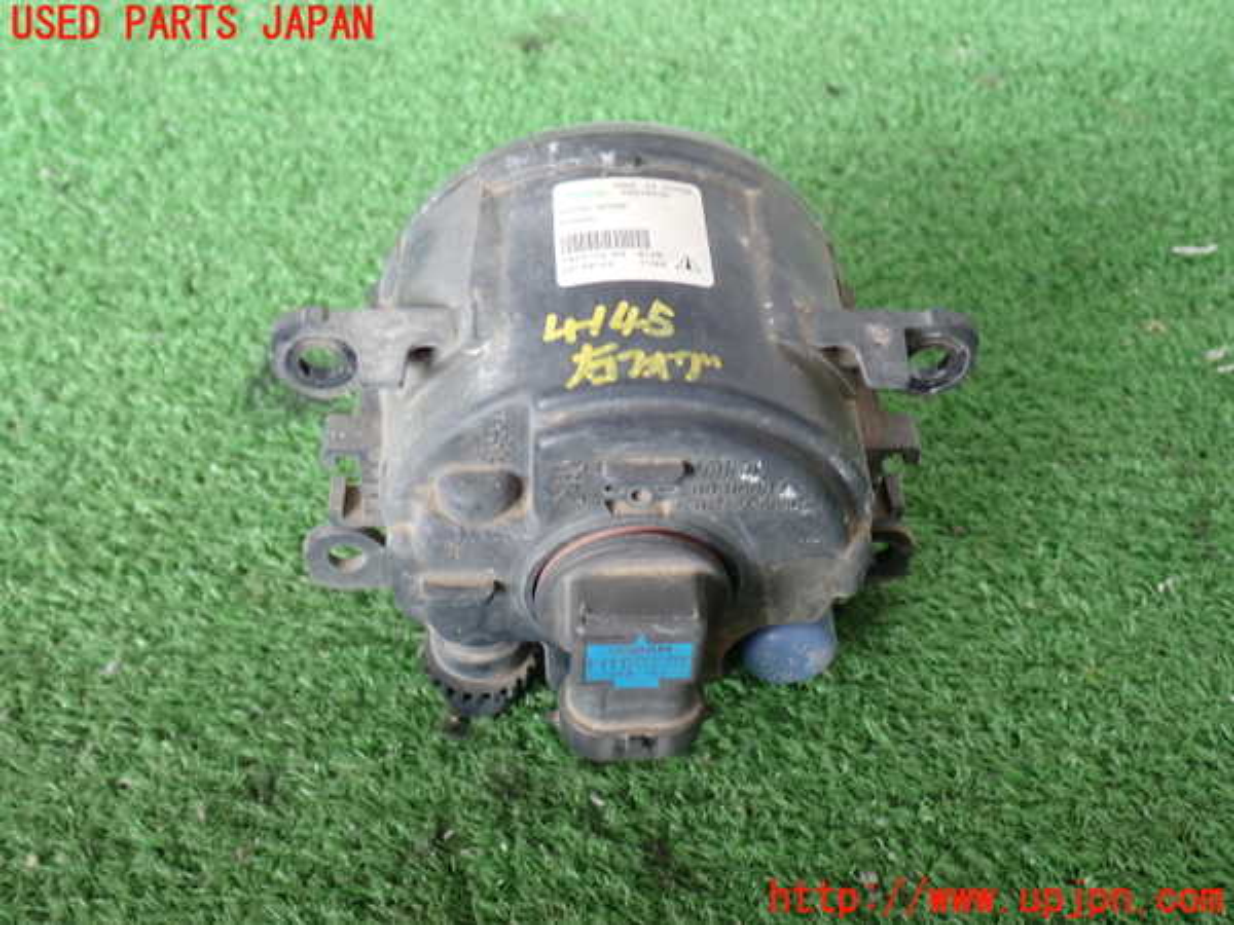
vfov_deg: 35.1
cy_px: 462
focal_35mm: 41
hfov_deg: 45.8
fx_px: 1462
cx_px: 617
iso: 200
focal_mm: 7.31
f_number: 2.8
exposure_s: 1/50
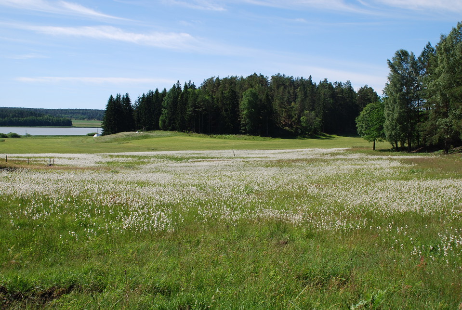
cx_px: 231
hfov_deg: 42.2
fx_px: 598
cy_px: 155
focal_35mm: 46
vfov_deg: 29.1
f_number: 8
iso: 100
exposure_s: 1/250
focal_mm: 31
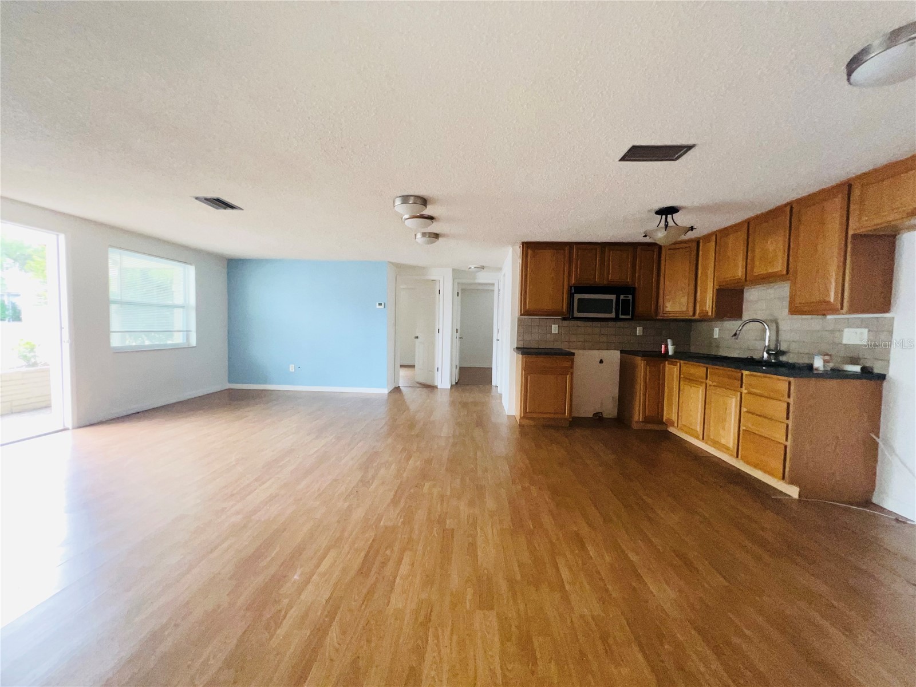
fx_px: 344
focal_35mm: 13
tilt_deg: -3.2
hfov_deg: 106.2
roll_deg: -1.0
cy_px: 344
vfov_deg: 89.9
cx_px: 458
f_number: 1.8
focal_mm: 1.57
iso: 100
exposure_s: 1/118
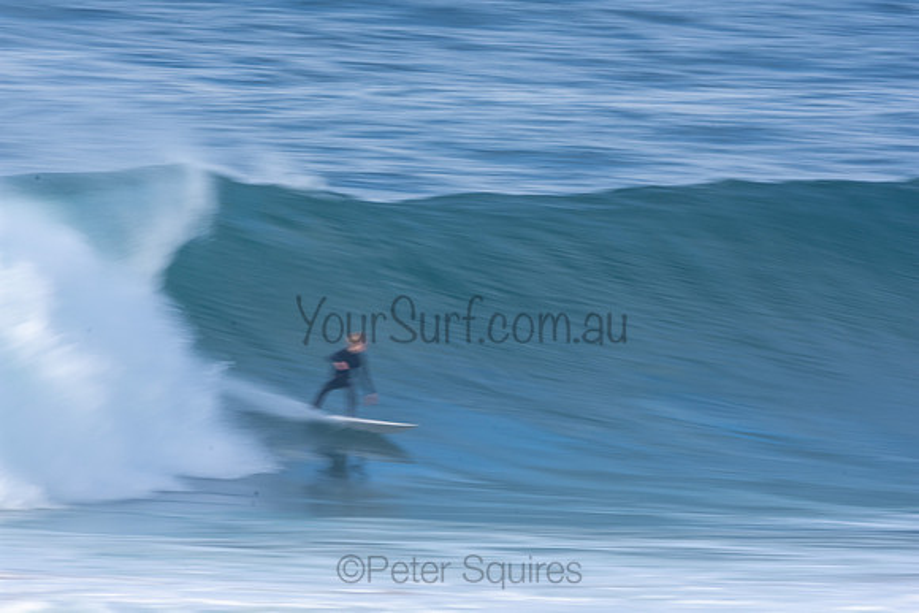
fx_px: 19149
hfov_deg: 2.7
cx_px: 460
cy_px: 306
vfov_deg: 1.8
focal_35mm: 750
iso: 100
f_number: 20
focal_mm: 500
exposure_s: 1/30
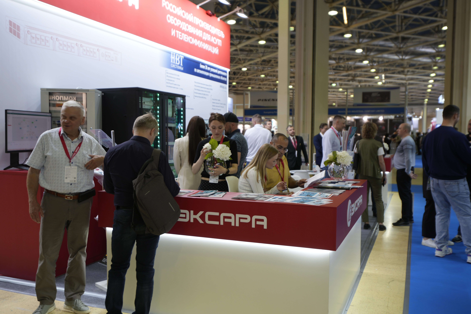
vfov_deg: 37.9
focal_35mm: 35
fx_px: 458
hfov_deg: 54.4
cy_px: 157
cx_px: 236
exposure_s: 1/50
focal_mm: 35
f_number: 2.8
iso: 160
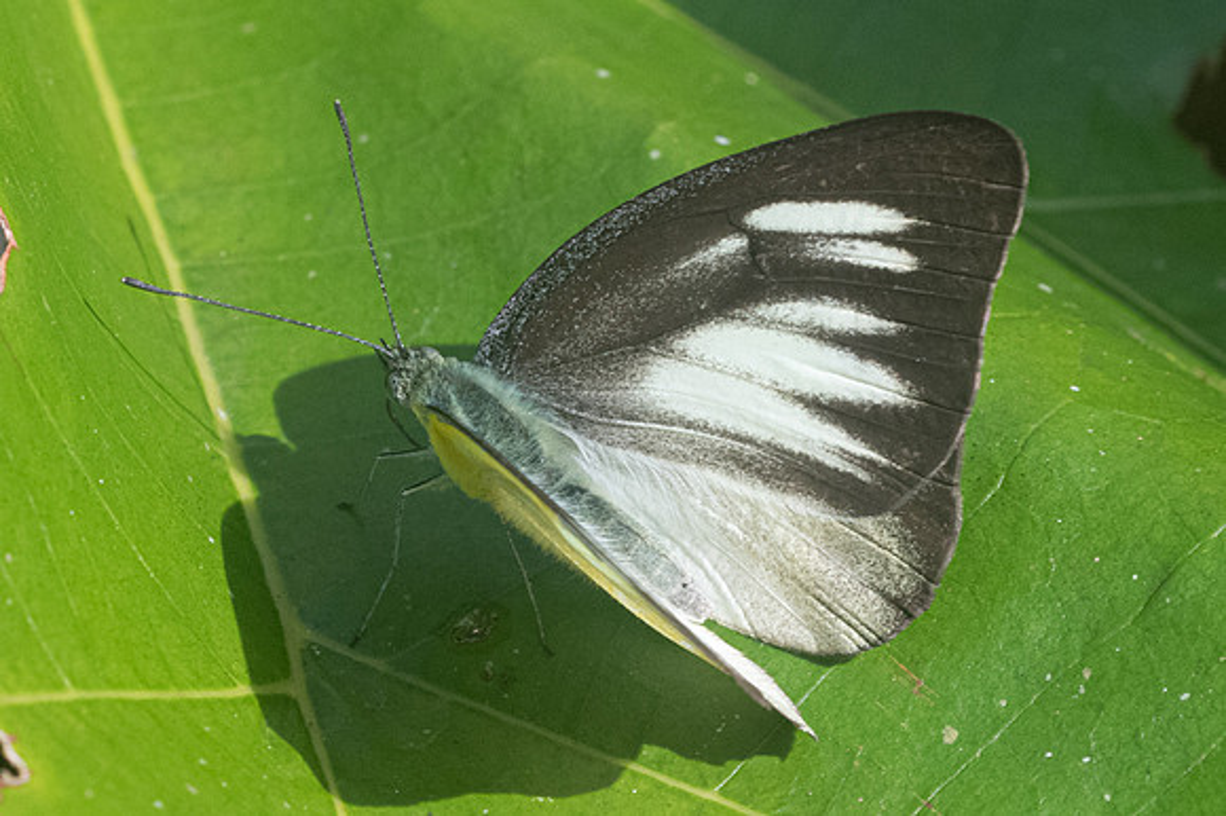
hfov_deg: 4.4
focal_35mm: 467
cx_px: 750
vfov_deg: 2.9
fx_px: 15891
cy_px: 384
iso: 1000
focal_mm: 150
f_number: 13
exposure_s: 1/320
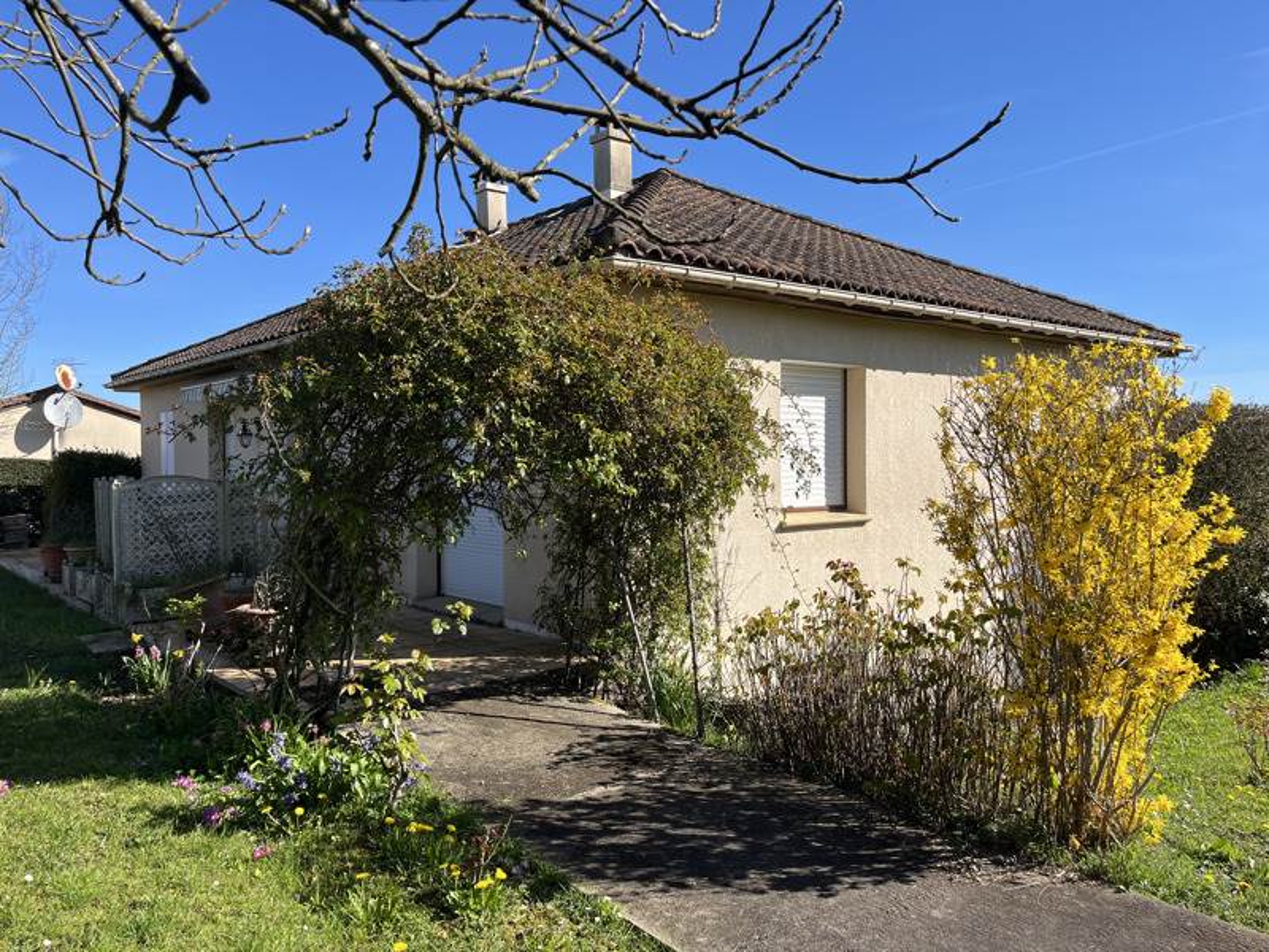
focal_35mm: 26
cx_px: 634
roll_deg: +0.4
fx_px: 953
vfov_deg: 53.1
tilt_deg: -1.0
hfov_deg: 67.3
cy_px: 476
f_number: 1.6
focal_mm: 5.1
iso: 50
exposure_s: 1/2222
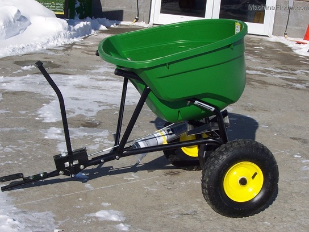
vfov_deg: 20.7
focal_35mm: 71
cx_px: 154
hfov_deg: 27.4
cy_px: 116
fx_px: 634
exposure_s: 1/750
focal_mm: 10.8
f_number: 6.7
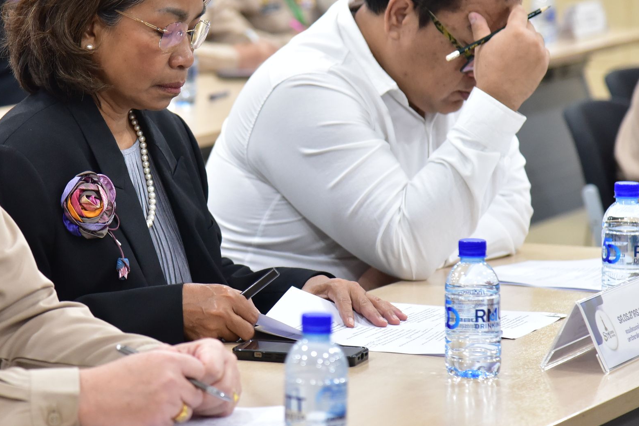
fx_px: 3409
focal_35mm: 192
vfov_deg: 7.2
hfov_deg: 10.7
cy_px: 125
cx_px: 201
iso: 2500
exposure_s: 1/80
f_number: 4.5
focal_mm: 120
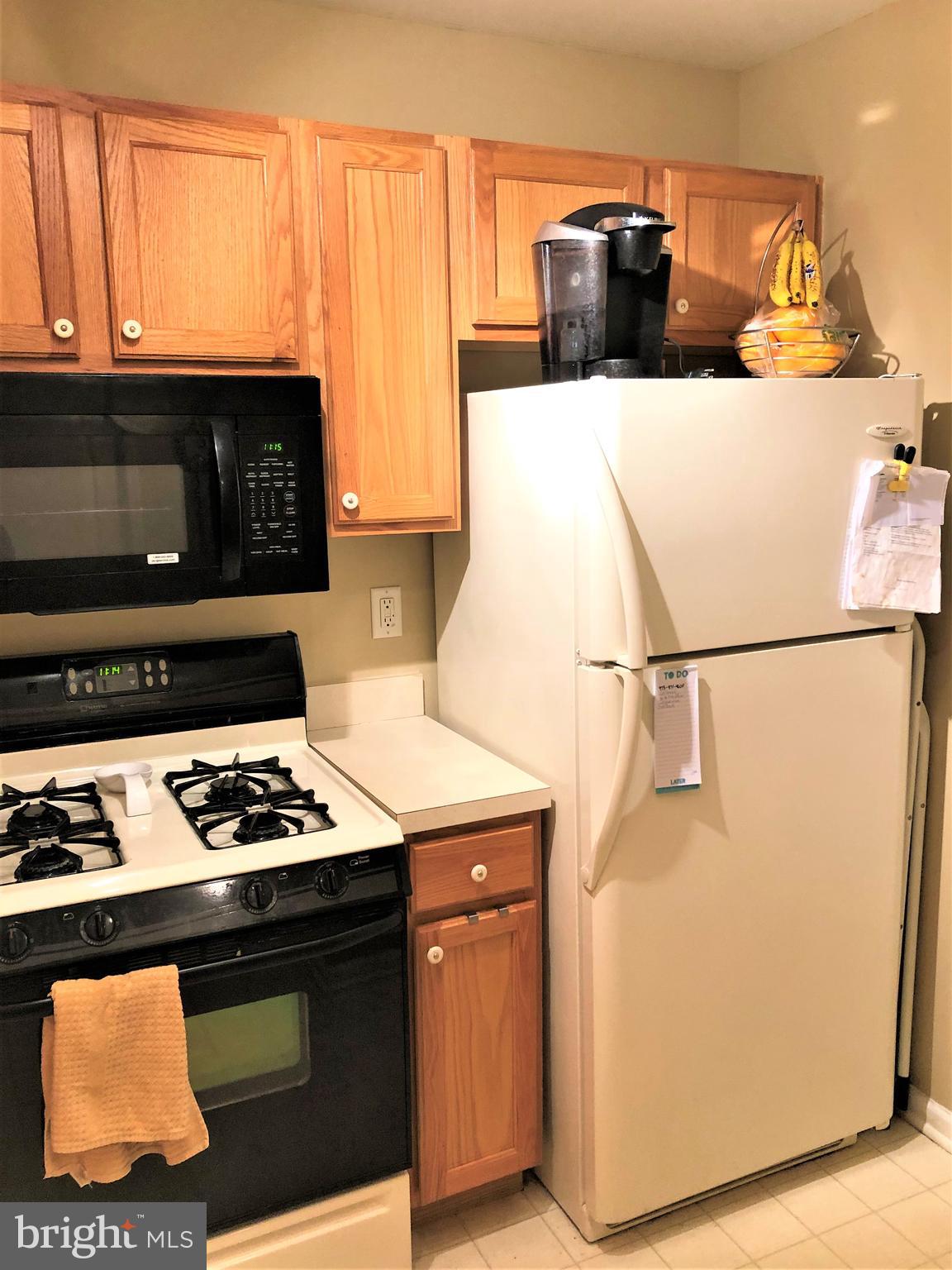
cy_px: 635
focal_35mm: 28
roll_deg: +0.5
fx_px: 1027
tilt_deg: -11.8
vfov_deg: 63.4
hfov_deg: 49.7
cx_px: 476
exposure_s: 1/15
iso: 50
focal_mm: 3.99
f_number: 1.8
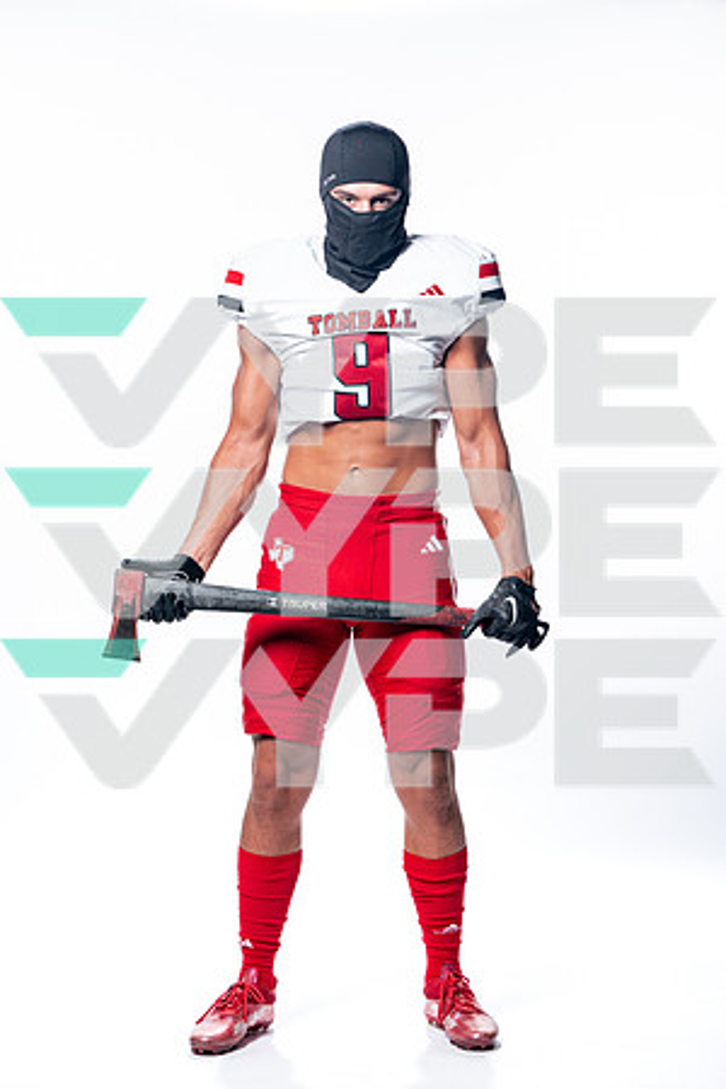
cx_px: 363
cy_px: 544
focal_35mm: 88
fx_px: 2662
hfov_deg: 15.5
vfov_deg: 23.1
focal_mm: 88
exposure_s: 1/250
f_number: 5.6
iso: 100
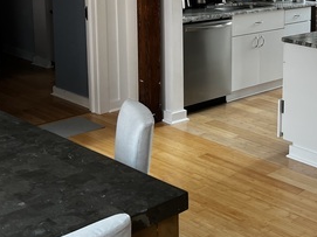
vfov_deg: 22.5
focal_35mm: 64
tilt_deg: -11.2
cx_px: 308
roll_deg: -2.3
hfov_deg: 28.6
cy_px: 35
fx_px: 586
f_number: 1.5
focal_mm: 5.7
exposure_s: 1/121
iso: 125
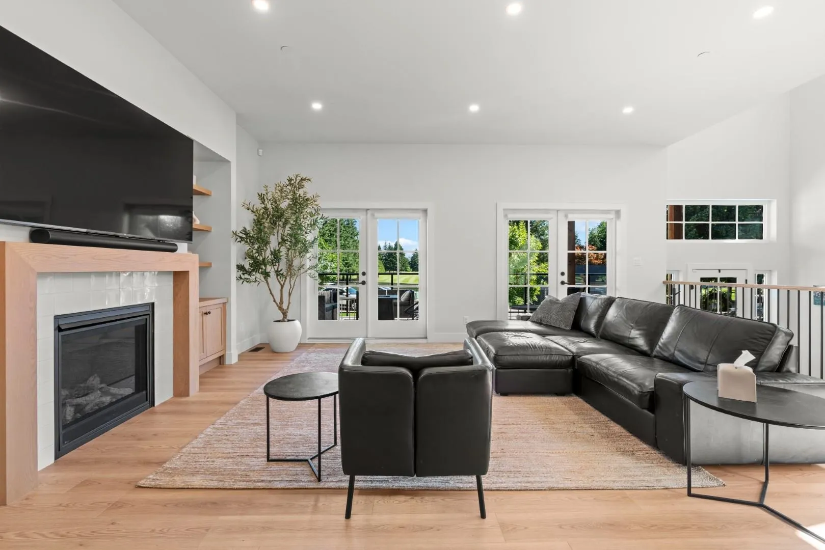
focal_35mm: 16
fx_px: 367
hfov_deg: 96.7
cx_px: 412
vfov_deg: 73.8
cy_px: 275
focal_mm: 16
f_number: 10
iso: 100
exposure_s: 1/2
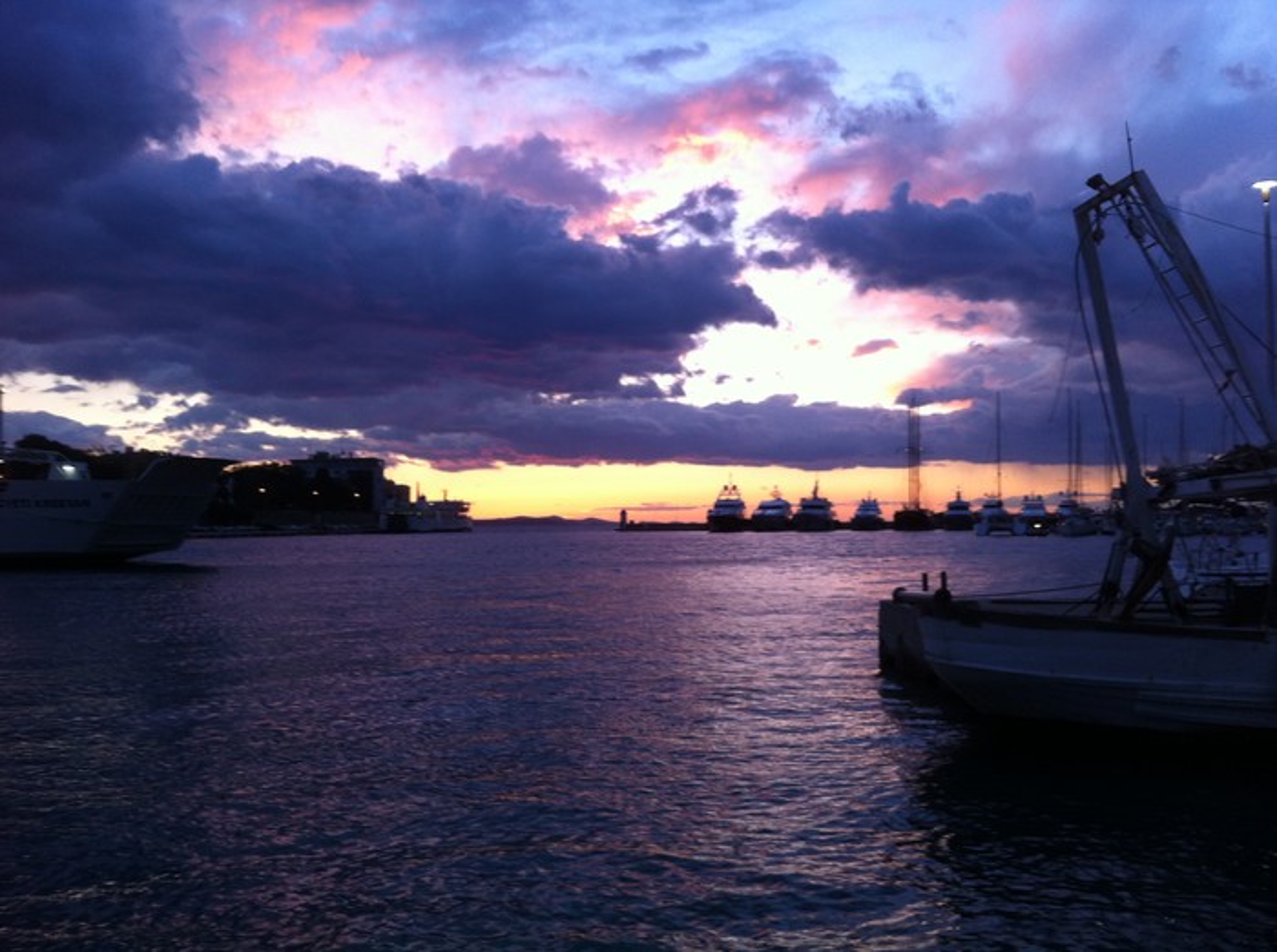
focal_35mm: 35
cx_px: 638
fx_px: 1289
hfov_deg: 52.7
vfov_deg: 40.6
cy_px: 476
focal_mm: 3.85
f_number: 2.8
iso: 80
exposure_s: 1/40
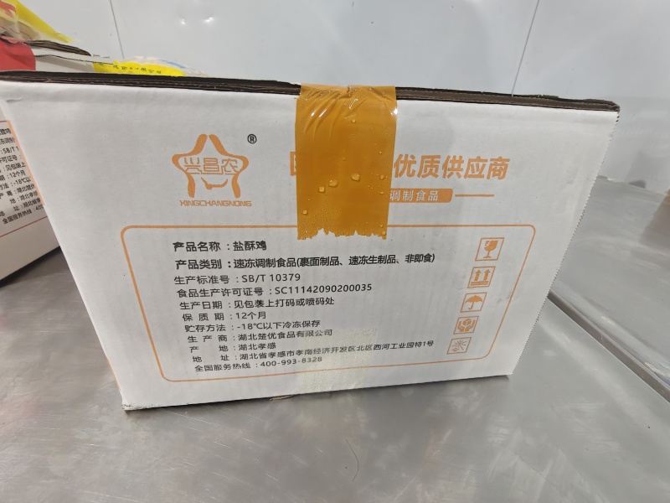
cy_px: 252
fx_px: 290
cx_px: 335
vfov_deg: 81.7
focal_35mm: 15
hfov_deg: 98.2
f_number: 2
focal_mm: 2.3
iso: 6400
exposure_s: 1/63
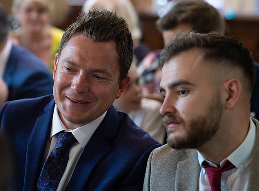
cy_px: 74
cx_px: 83
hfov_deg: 17.7
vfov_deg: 13.1
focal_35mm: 112
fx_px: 831
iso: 1600
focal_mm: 85
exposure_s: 1/160
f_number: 2.5
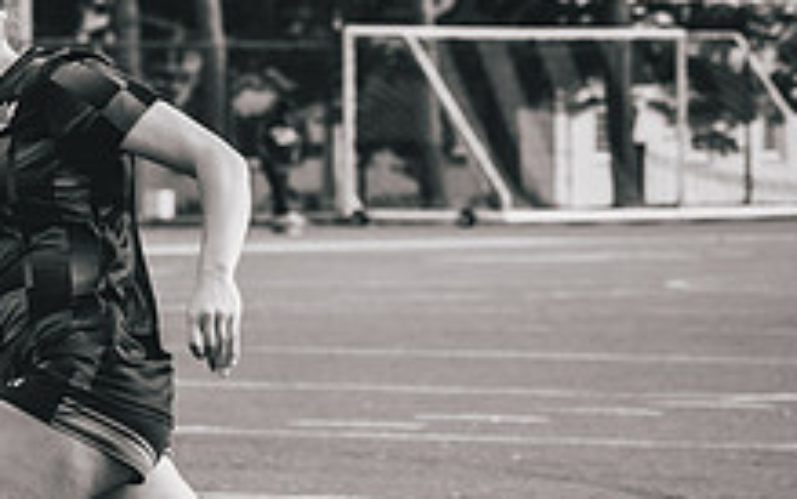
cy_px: 373
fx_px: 7930
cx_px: -73
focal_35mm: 365
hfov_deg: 5.7
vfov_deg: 3.6
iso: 800
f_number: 6.3
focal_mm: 122
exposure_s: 1/800
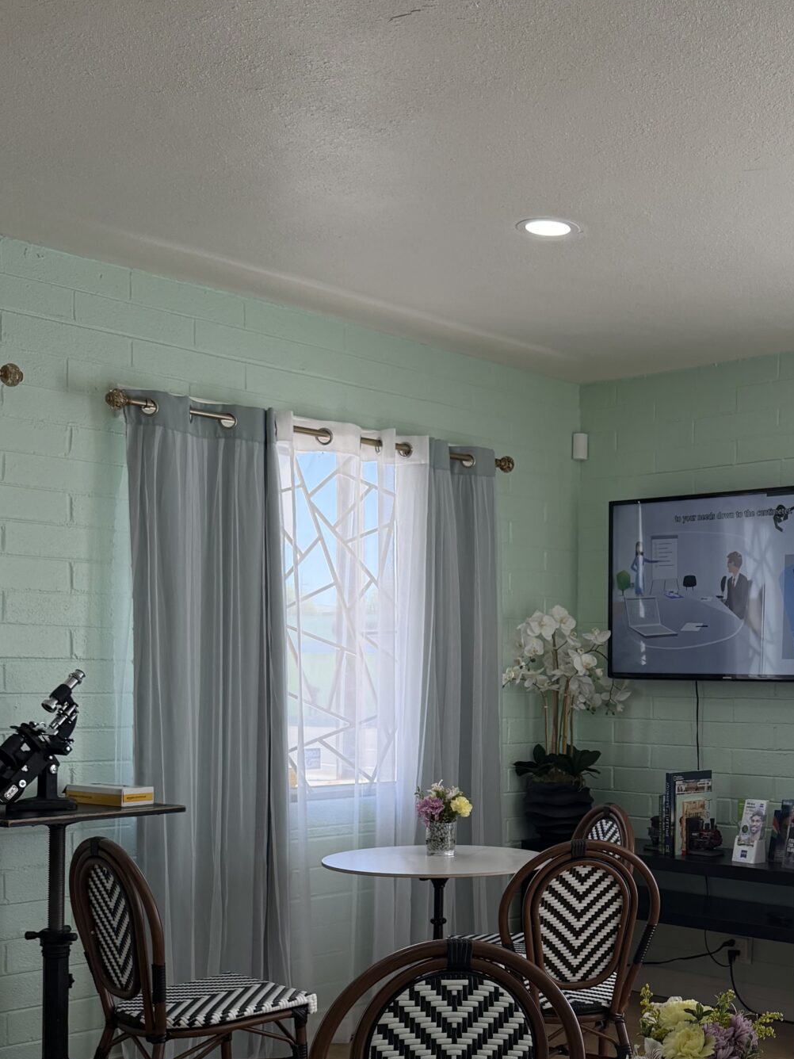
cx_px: 697
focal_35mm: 46
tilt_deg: -1.6
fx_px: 1407
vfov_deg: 40.6
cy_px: 728
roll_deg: -0.9
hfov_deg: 30.3
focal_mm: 6.76
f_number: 1.78
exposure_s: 1/571
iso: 100
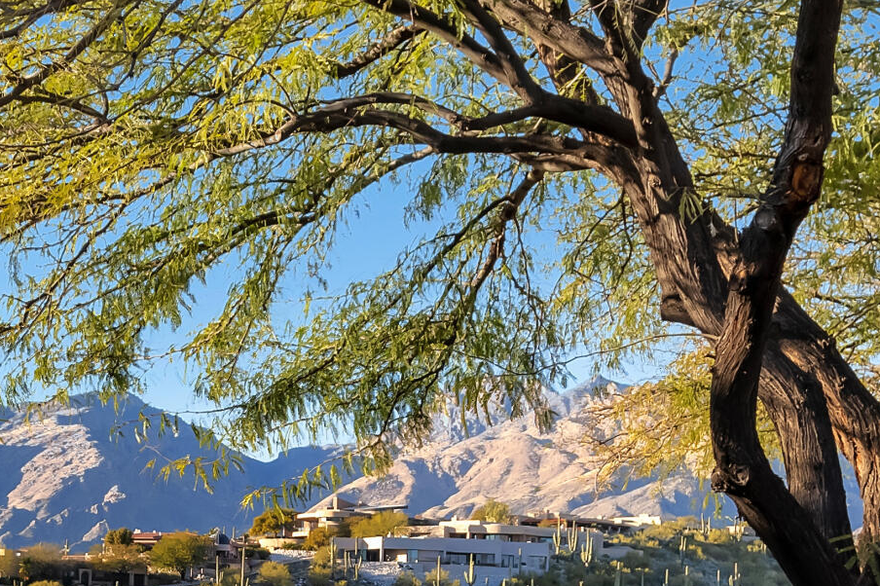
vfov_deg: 18.2
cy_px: 598
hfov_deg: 26.3
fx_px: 1784
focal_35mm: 73
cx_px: 9
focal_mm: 8.38
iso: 100
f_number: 2.8
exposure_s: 1/1500
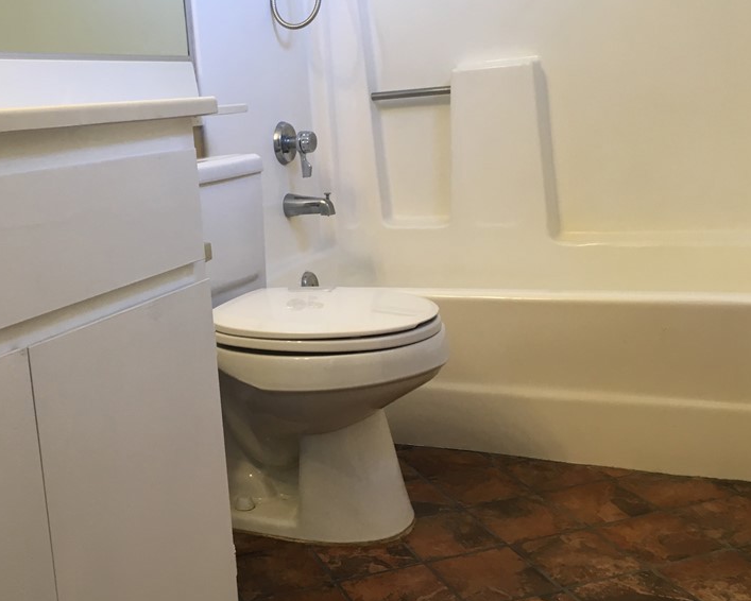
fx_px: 912
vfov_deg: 36.5
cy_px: 263
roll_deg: +5.5
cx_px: 245
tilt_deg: -9.7
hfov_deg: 44.1
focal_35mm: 41
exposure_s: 1/30
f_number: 2.2
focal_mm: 4.15
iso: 50
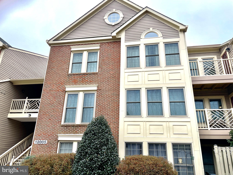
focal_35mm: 26
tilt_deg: +22.1
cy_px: 88
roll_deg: -2.2
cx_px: 116
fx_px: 175
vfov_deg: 53.1
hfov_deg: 67.3
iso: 32
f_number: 1.6
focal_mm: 4.2
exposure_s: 1/496
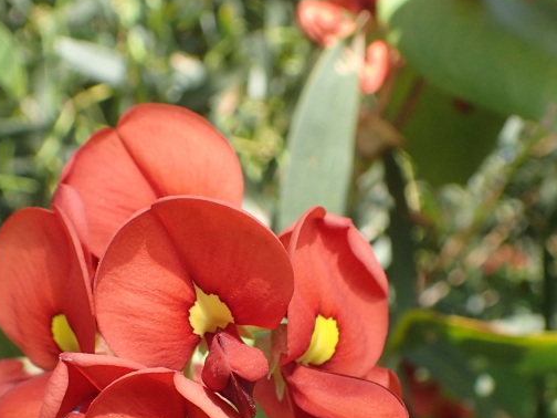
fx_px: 982
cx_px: 221
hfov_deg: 31.6
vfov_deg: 23.6
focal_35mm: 61
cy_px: 351
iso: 100
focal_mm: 5.5
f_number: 3.2
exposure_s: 1/200
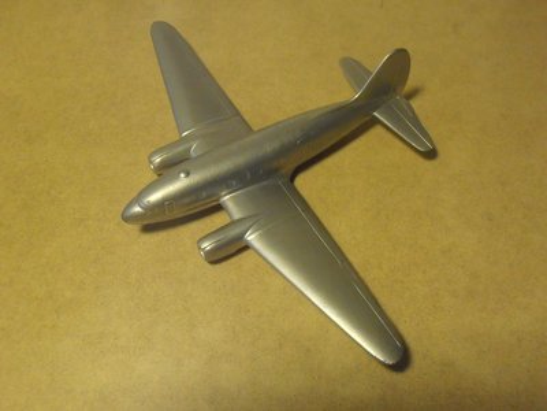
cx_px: 274
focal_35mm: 37
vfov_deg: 38.7
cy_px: 206
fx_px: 585
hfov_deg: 50.1
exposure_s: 1/160
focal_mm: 6.61
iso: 800
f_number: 3.9
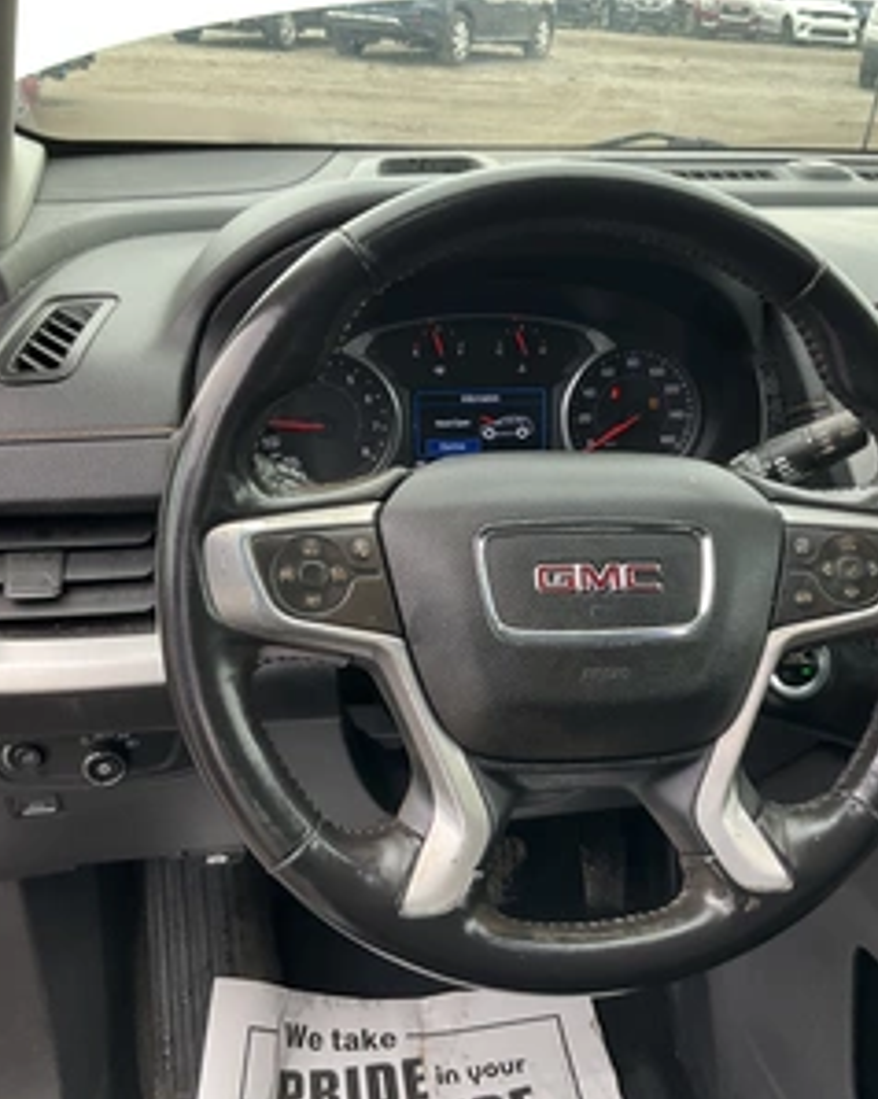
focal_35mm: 38
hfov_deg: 38.9
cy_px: 550
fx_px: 1236
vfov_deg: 48.0
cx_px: 531
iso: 25
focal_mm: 3
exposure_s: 1/122
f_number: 1.8
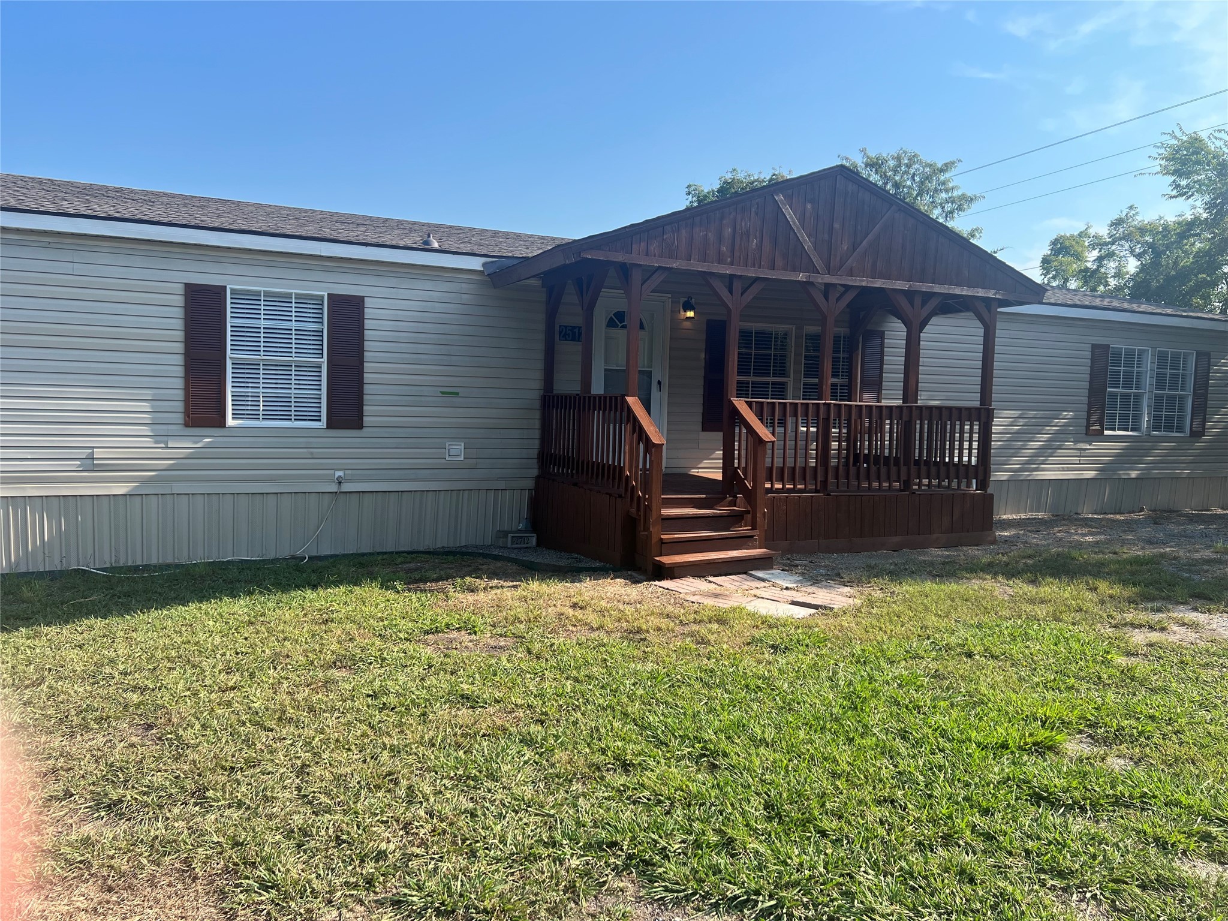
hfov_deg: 67.3
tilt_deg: -3.8
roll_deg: -1.0
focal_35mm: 26
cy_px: 460
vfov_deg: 53.1
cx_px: 614
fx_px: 922
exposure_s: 1/2404
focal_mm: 5.7
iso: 50
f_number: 1.5
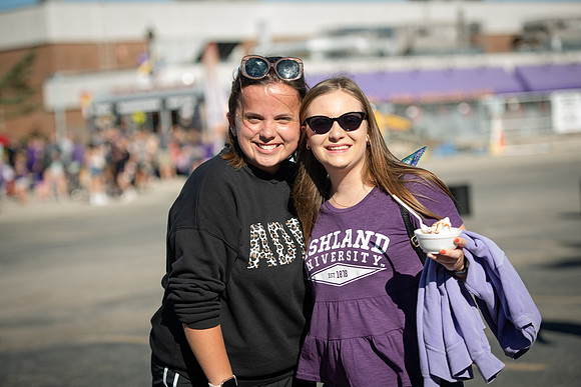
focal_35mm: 100
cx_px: 290
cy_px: 194
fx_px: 1614
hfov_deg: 20.4
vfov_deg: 13.7
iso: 31
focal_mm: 100
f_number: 3.2
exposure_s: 1/500
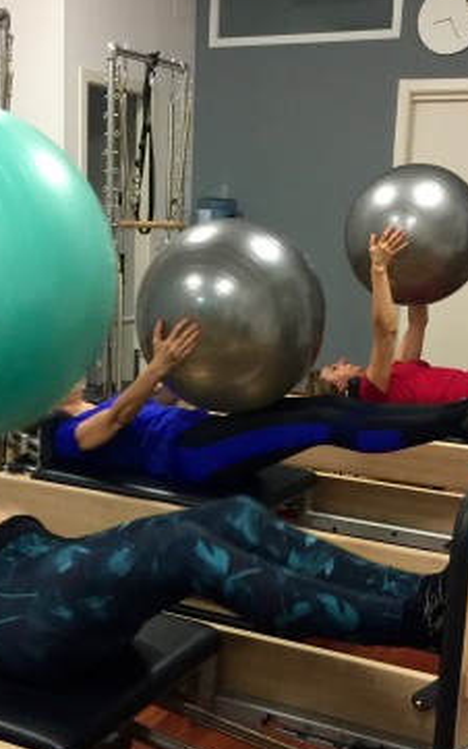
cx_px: 186
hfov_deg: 25.3
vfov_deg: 39.4
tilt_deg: -12.7
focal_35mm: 51
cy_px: 455
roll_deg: -2.5
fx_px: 1042
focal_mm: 4.15
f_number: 2.2
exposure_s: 1/8
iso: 125
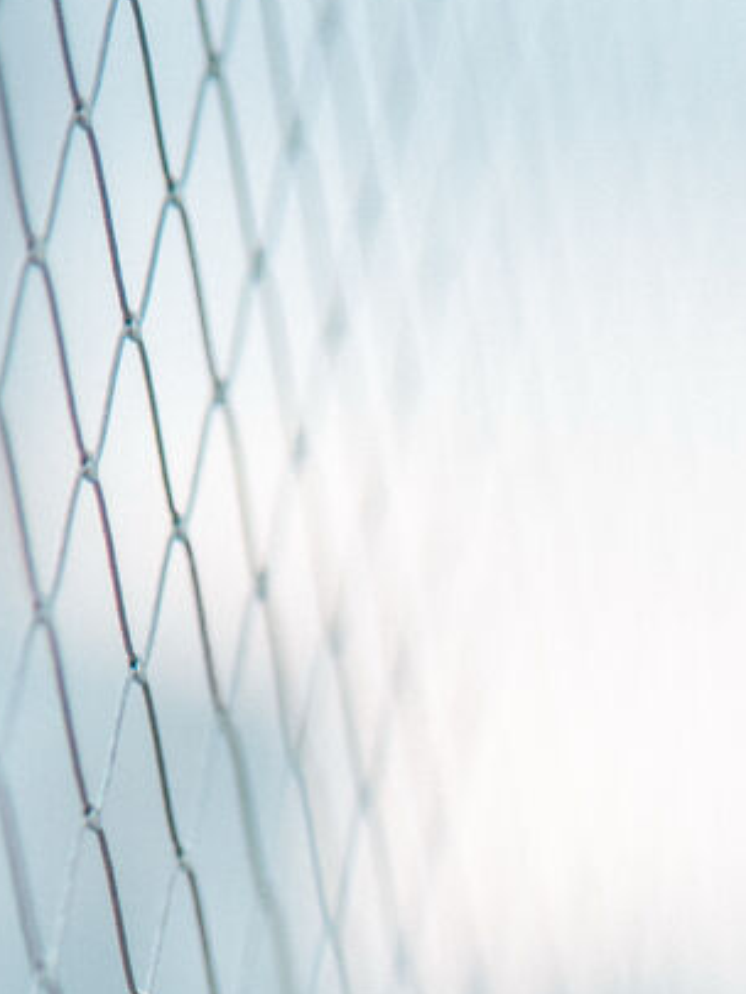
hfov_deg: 4.1
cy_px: 2035
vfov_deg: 5.3
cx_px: 1065
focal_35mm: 363
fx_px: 10425
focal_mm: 85
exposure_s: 1/400
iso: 800
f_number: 1.8
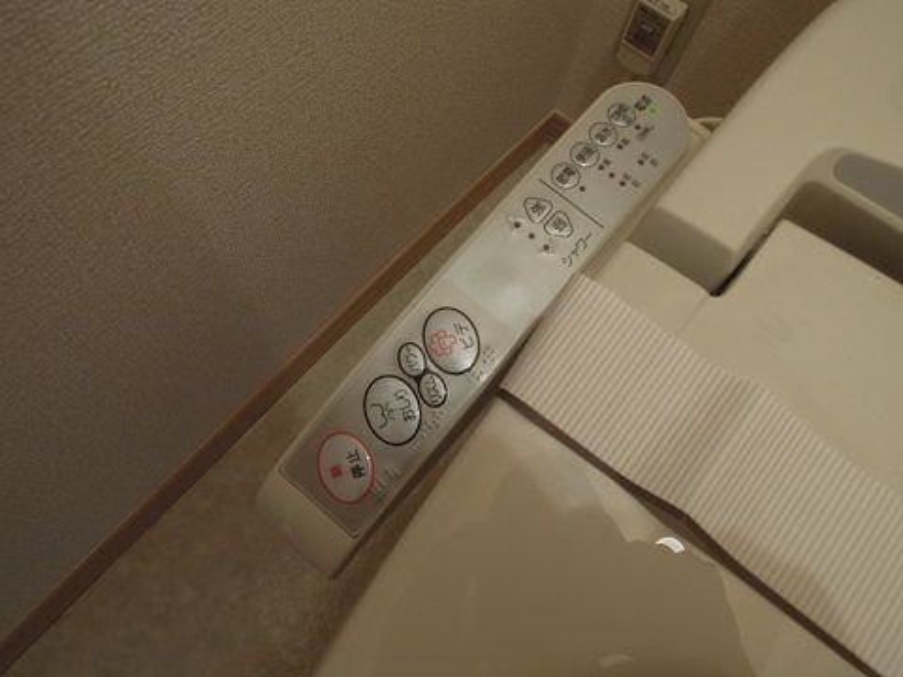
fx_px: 626
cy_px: 338
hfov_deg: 71.6
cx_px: 452
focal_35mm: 24
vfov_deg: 56.8
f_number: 2.8
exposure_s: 1/30
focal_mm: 4.3
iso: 360
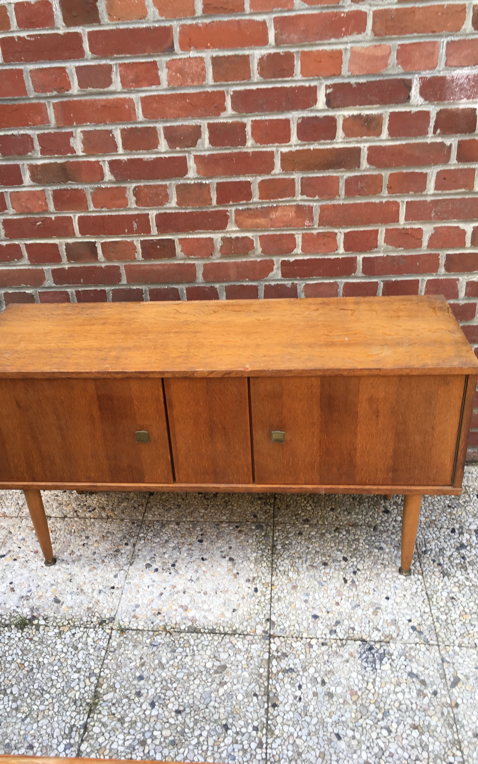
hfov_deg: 40.5
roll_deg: +5.0
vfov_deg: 61.2
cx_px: 209
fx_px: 646
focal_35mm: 31
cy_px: 383
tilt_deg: -31.3
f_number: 2.2
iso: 25
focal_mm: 4.15
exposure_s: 1/100
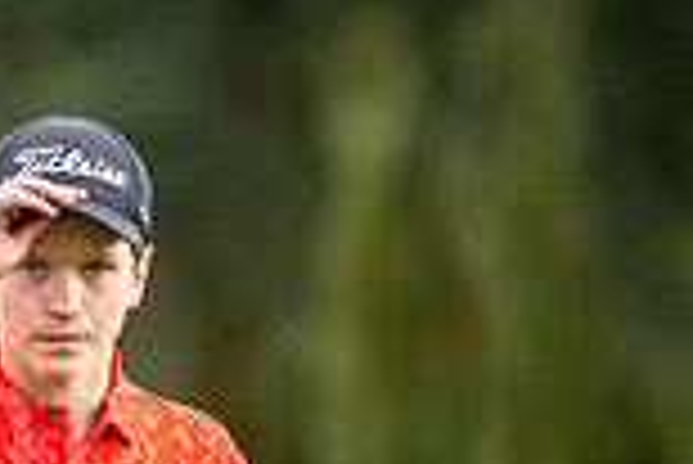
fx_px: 21792
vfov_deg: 1.2
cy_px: 719
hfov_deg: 1.8
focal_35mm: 1131
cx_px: -158
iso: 400
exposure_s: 1/800
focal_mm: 300
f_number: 4
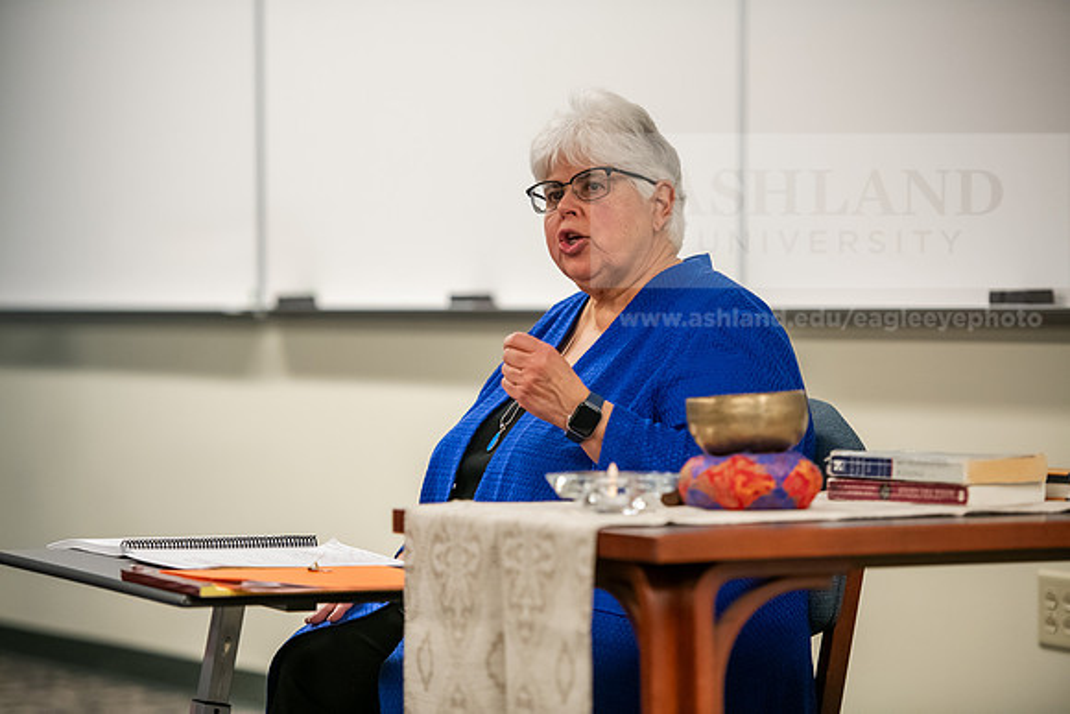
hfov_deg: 15.2
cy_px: 357
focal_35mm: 135
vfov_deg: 10.2
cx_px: 535
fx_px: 4013
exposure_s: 1/200
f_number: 2.8
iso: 1600
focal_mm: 135
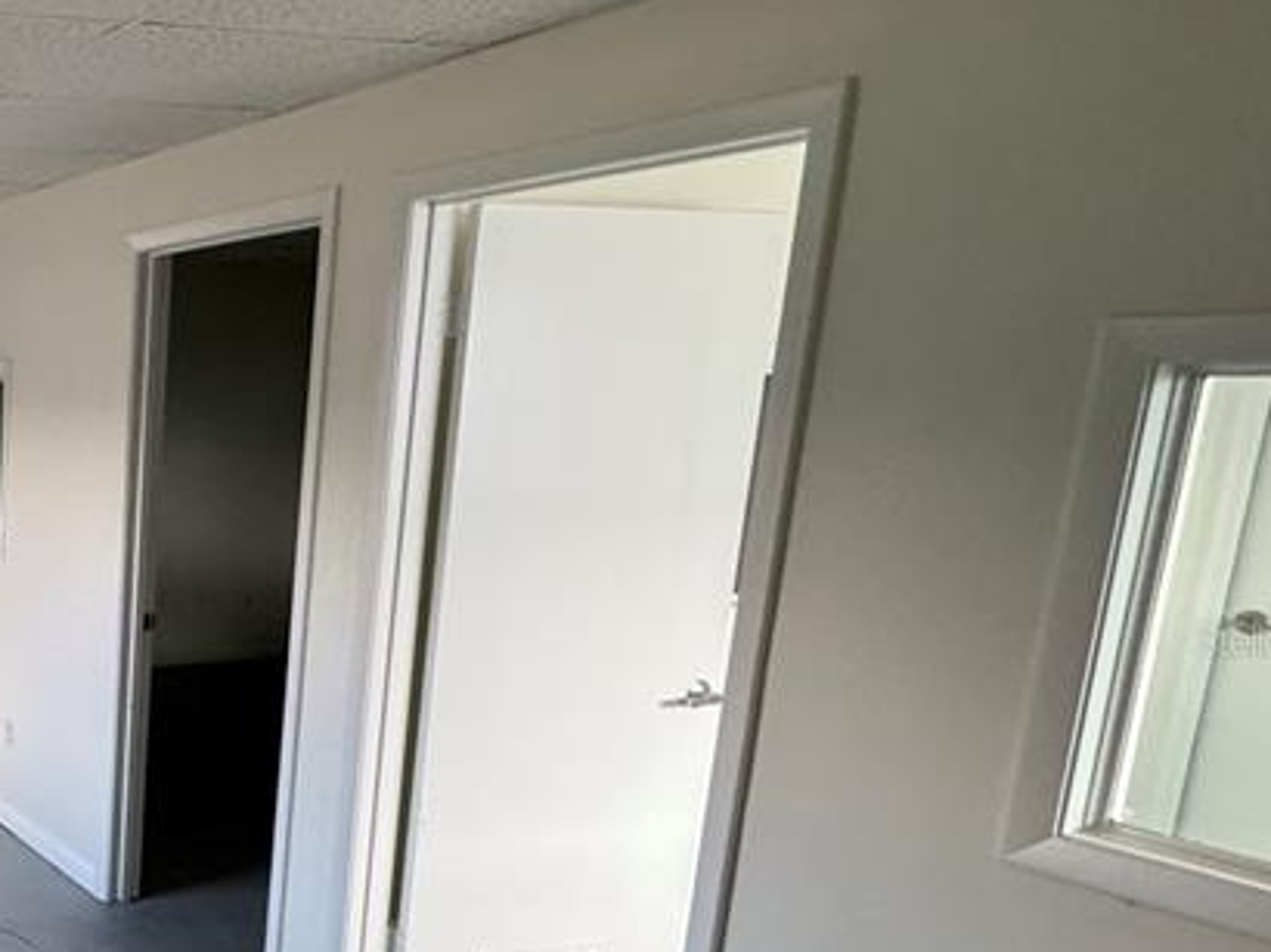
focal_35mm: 35
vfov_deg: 40.1
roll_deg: +0.3
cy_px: 639
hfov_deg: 39.9
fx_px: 1284
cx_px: -205
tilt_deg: -11.1
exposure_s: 1/82
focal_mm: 2.22
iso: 320
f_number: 2.2
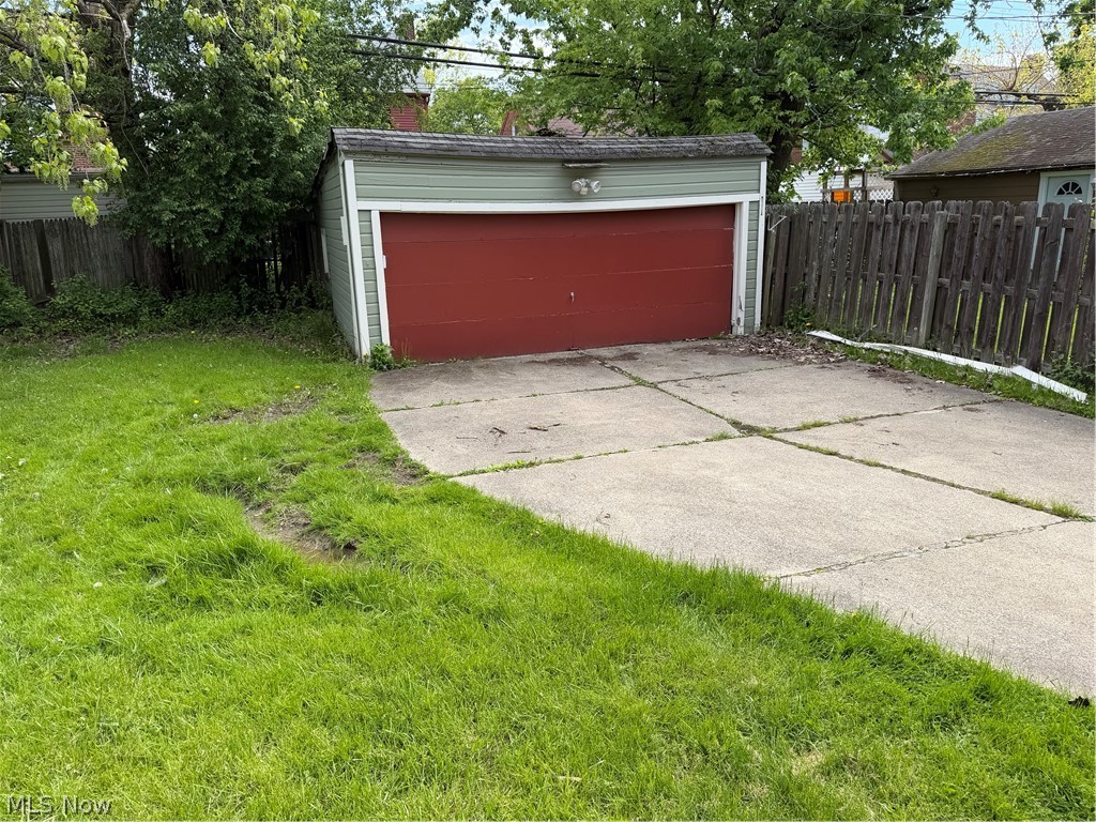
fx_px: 760
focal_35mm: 24
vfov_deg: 56.8
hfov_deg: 71.6
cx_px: 548
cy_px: 411
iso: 80
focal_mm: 6.76
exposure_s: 1/1314
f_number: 1.78
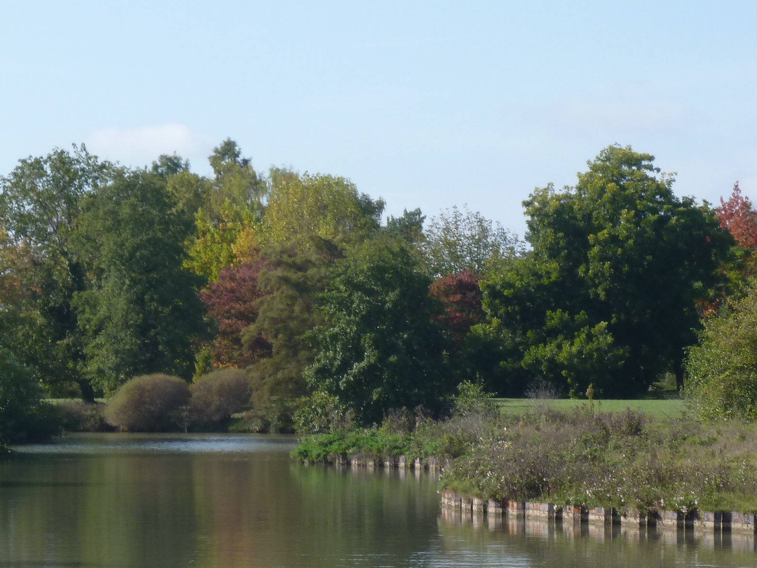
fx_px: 3718
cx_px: 245
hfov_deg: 11.6
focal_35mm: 170
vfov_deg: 8.7
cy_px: 435
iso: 80
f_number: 4.3
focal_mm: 17
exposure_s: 1/320
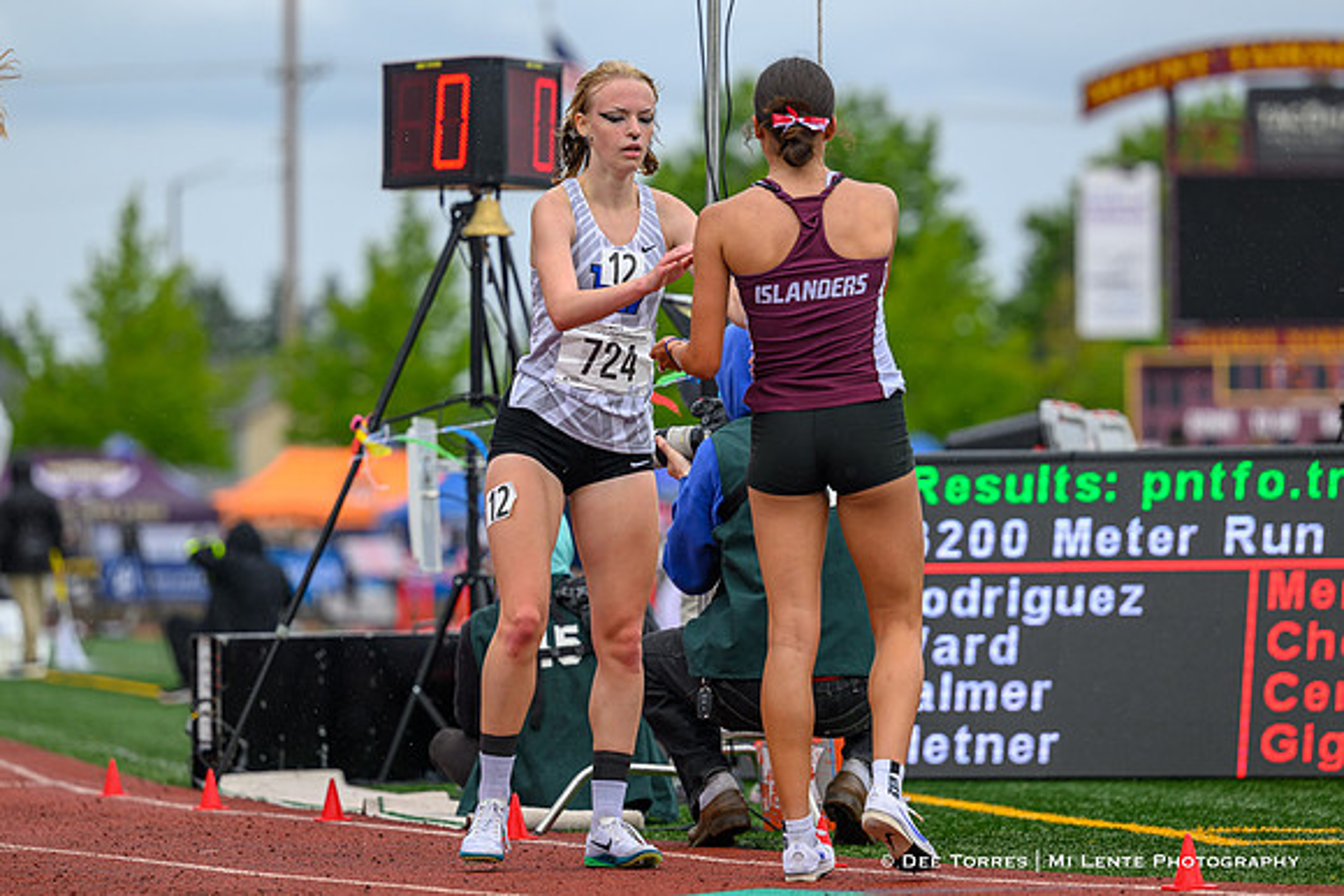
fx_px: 8006
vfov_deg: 6.4
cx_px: 594
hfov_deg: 9.6
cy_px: 353
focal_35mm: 214
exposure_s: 1/1600
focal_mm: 165
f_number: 3.2
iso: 110
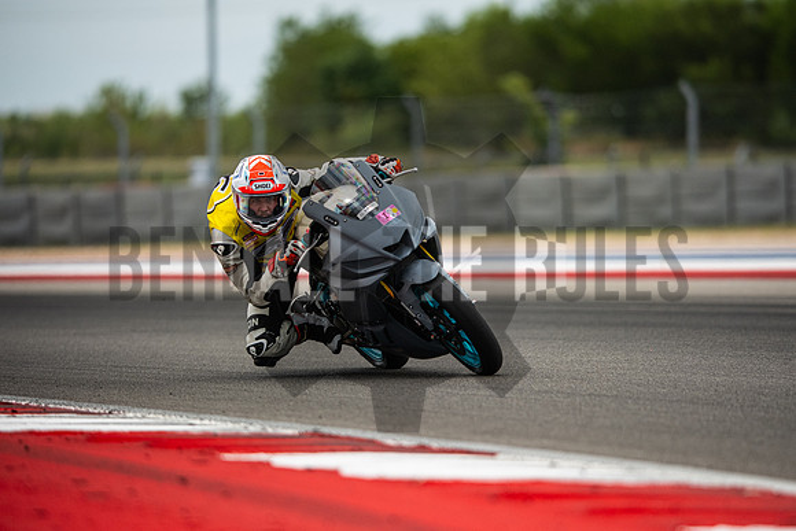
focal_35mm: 300
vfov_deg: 4.6
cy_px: 266
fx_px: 6635
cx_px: 398
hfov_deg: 6.9
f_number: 2
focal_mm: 200
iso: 400
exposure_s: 1/5000
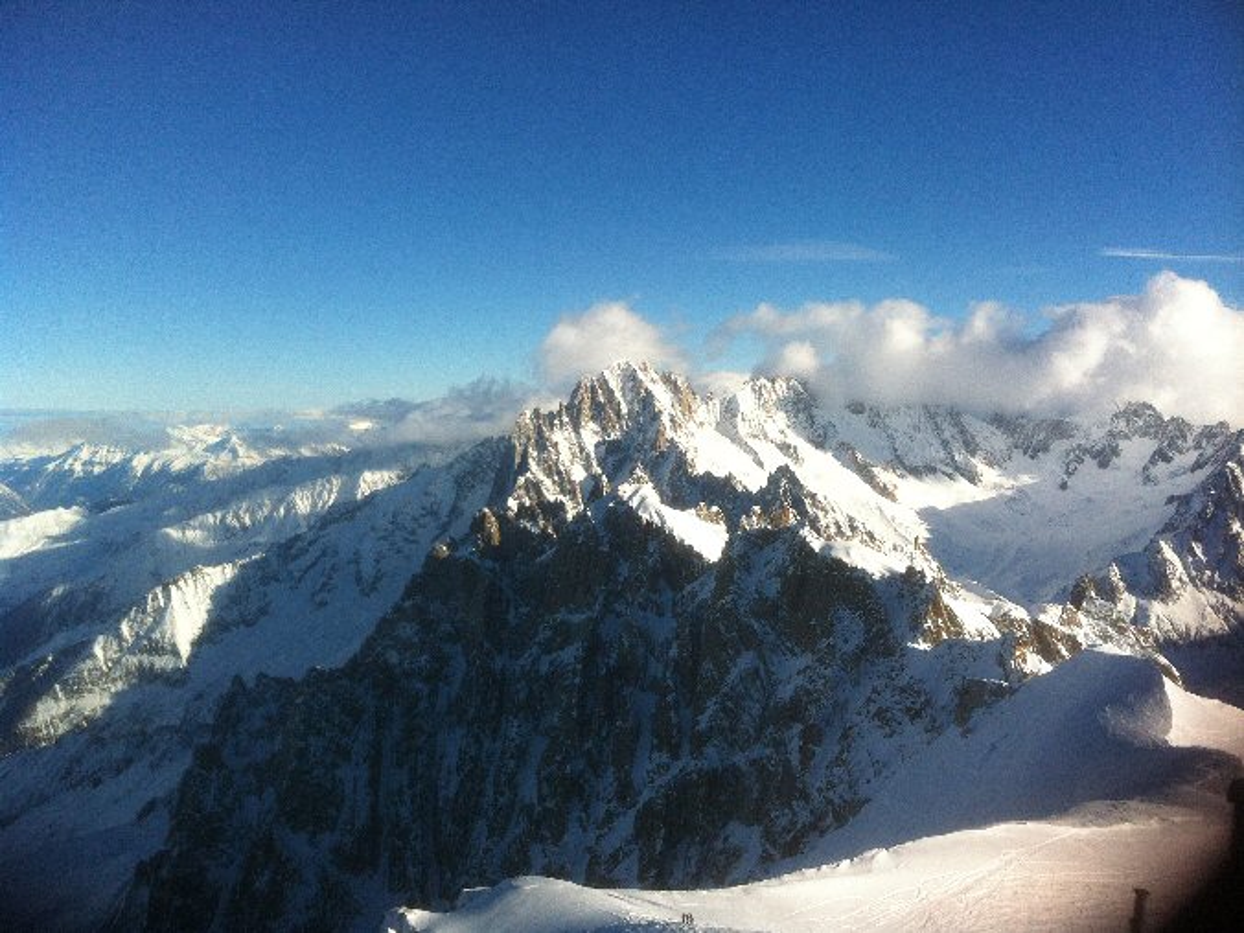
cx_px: 622
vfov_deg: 40.7
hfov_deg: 52.6
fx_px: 1258
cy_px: 466
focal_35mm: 35
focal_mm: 3.85
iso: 80
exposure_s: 1/2155
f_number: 2.8
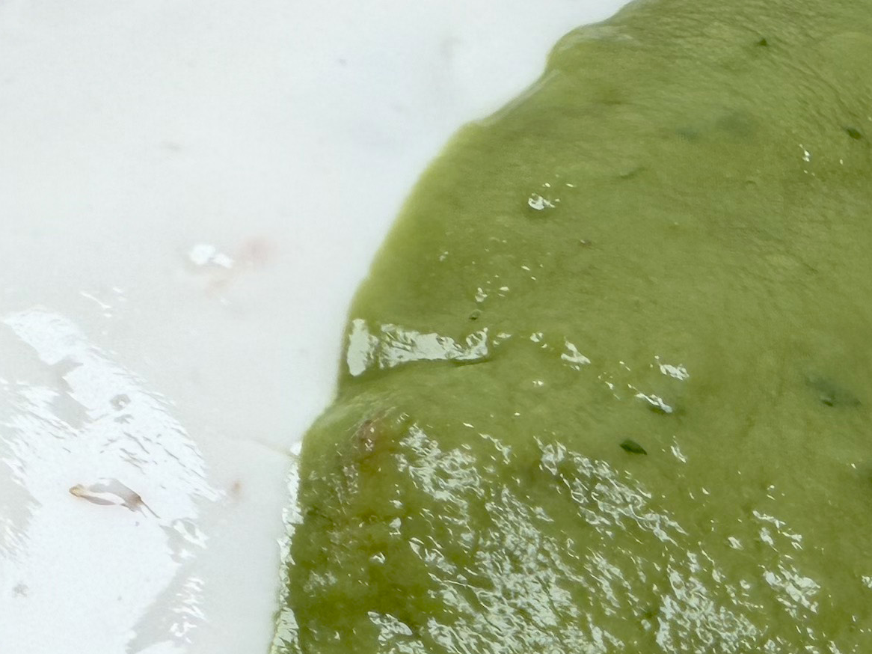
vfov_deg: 8.8
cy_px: 868
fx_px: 4181
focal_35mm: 166
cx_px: 328
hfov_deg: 11.9
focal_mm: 6.76
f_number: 1.78
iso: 50
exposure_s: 1/144
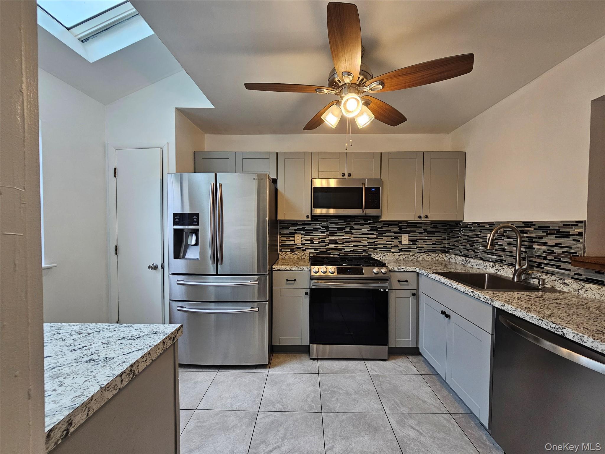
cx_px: 302
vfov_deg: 89.9
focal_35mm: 13
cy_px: 227
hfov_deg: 106.2
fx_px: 227
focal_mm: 2.2
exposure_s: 1/120
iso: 100
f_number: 2.2
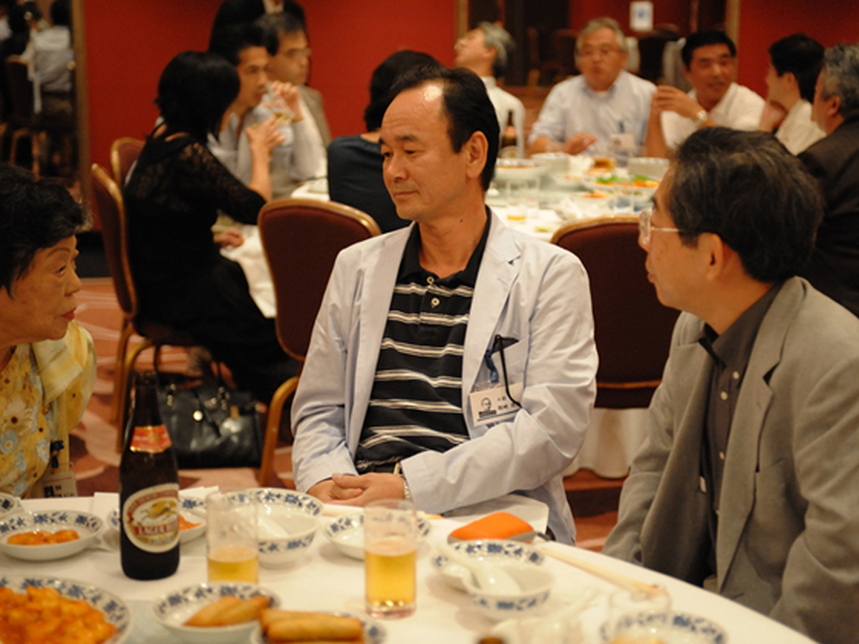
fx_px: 1688
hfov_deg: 28.5
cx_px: 469
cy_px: 320
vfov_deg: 21.6
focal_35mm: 68
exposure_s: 1/125
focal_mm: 62
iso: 4500
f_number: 2.8
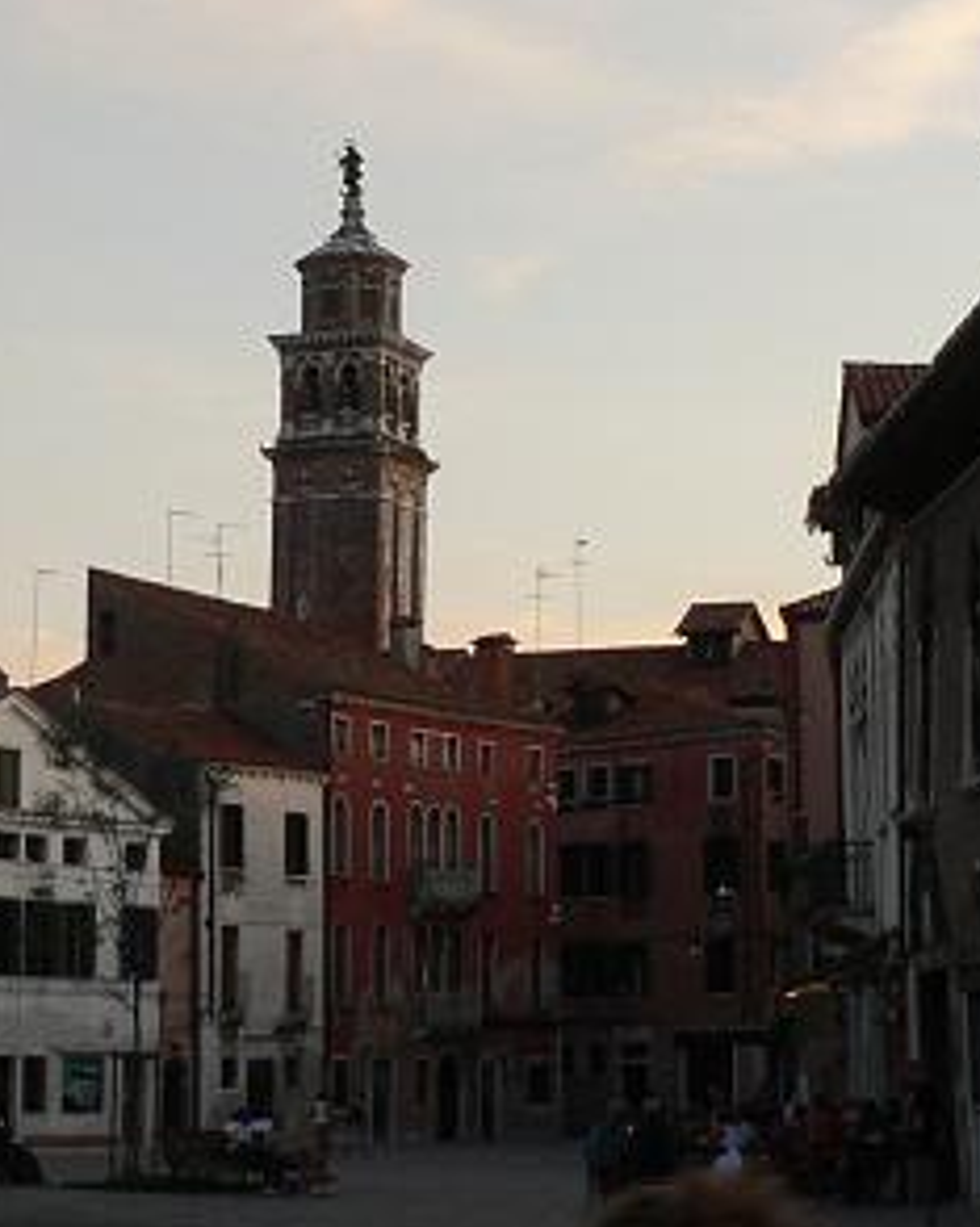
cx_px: 507
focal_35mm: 96
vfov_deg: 19.9
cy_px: 373
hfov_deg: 16.0
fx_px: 3484
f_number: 2.8
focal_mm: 6
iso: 80
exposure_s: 1/60
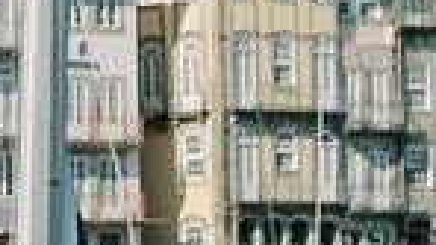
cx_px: -164
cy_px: 602
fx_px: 6920
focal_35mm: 599
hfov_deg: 3.6
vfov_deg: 2.0
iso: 100
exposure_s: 1/3200
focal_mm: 105
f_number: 2.5
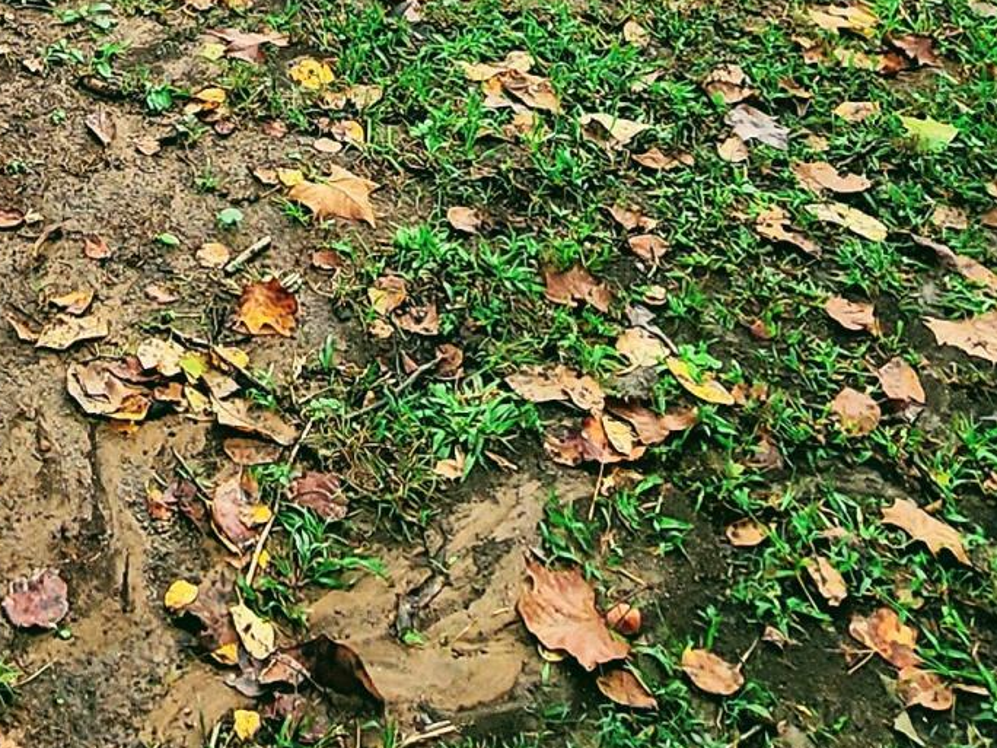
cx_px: 66
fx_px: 1642
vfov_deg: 18.7
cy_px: -659
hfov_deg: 31.9
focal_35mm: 57
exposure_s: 1/529
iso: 50
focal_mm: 2.2
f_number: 2.2
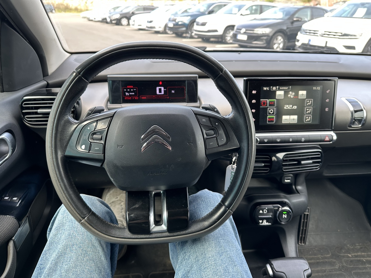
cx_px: 186
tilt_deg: -25.6
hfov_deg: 71.6
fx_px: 257
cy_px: 139
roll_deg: -0.6
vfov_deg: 56.8
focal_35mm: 24
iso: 125
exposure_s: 1/121
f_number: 1.78
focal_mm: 6.86
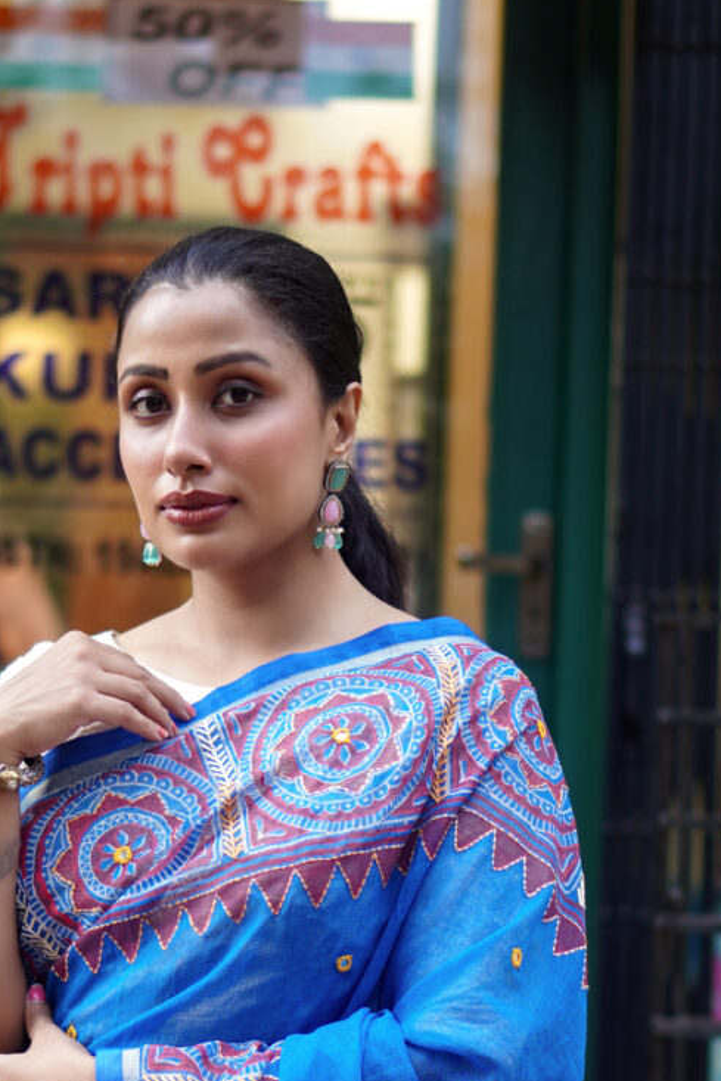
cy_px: 832
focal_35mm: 55
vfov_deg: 35.3
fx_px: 1651
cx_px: 270
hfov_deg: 24.6
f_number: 8
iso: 100
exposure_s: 1/160
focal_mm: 35
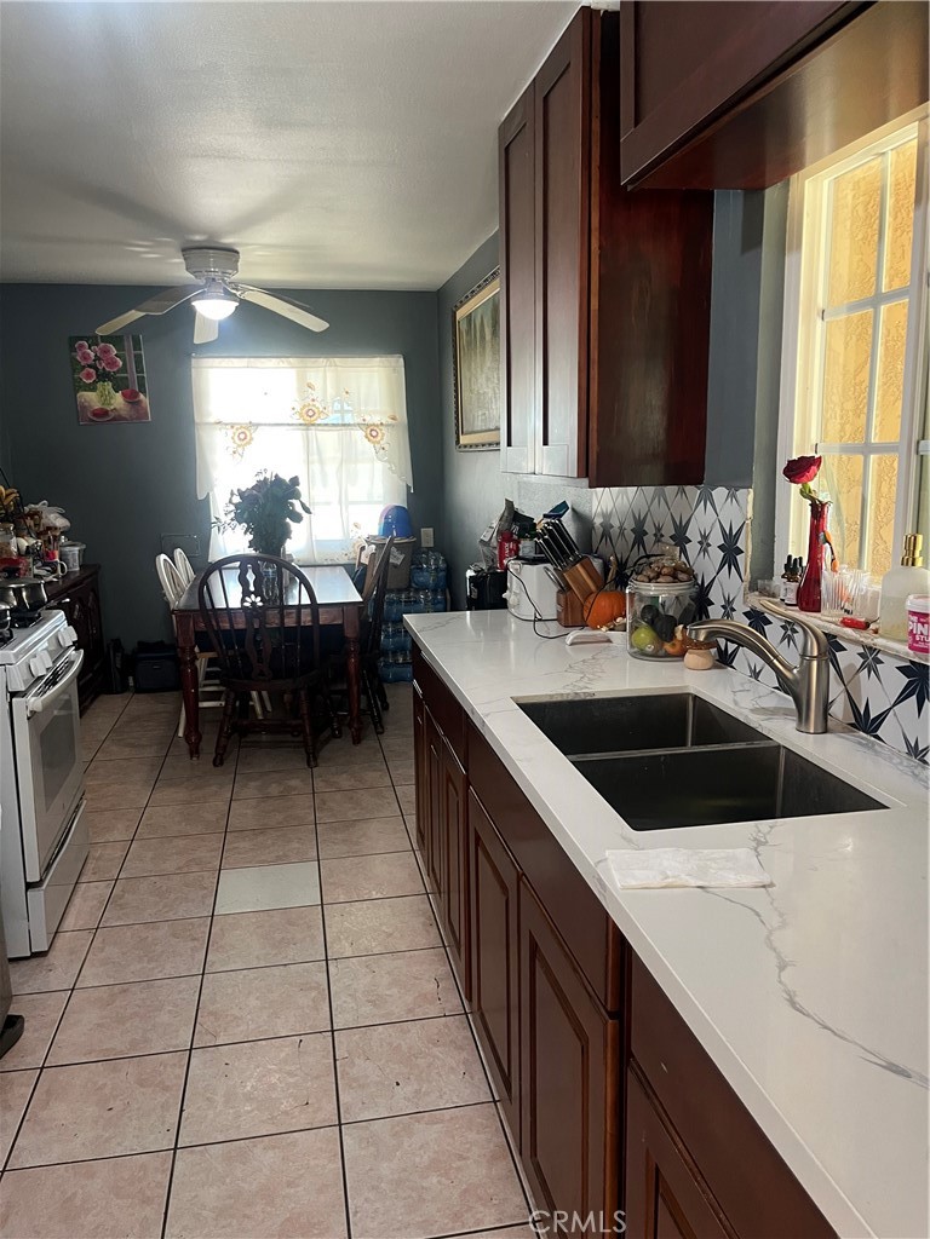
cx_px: 465
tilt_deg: -10.3
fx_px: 931
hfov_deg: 53.1
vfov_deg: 67.3
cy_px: 620
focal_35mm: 26
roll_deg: +1.4
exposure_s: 1/60
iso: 250
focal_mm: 5.1
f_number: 1.6
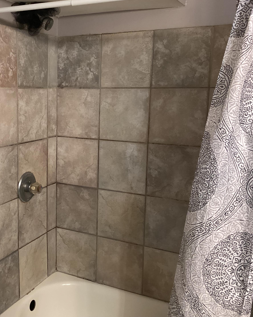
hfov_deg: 35.8
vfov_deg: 44.8
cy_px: 156
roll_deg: -1.1
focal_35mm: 41
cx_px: 68
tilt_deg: -10.1
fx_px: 384
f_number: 2.4
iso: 250
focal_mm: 3.3
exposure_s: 1/40
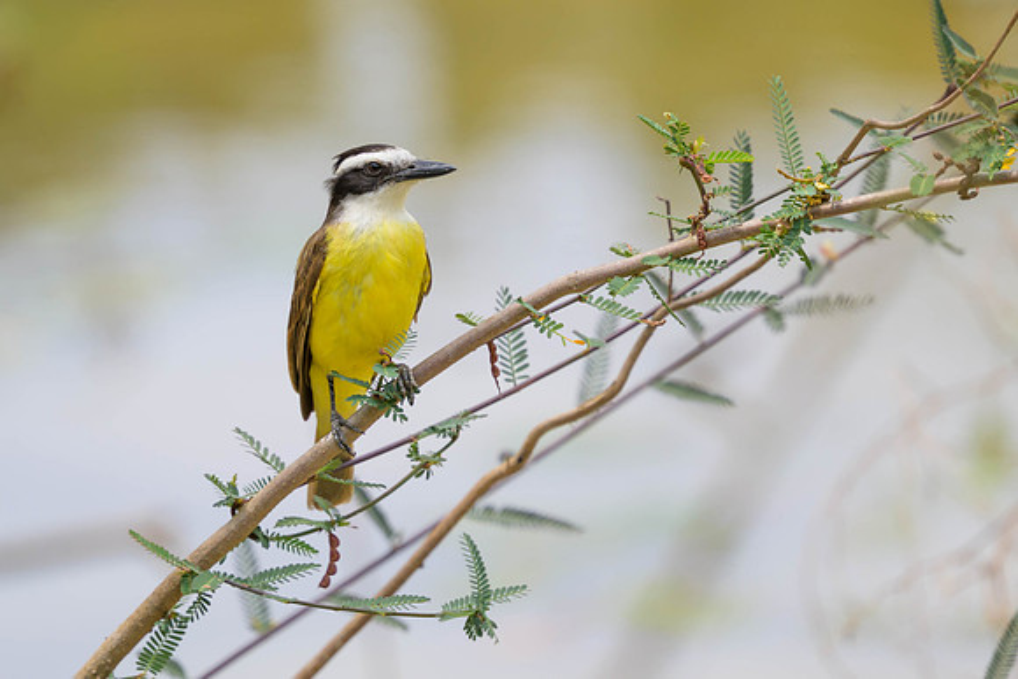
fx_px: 27240
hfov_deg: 2.1
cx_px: 313
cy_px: 406
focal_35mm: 963
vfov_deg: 1.4
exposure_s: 1/2000
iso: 110
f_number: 2.8
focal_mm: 400
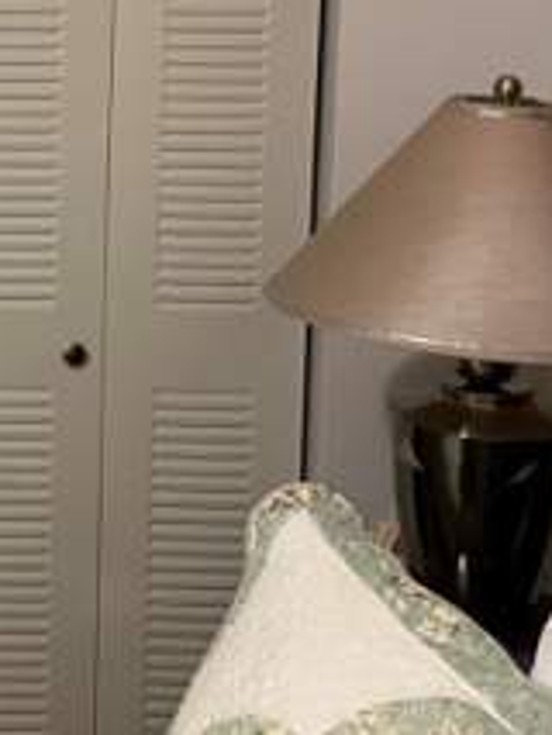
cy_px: 135
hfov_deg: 17.6
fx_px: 1657
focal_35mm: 78
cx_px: -179
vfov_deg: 24.6
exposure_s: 1/60
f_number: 1.6
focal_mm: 4.2
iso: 500
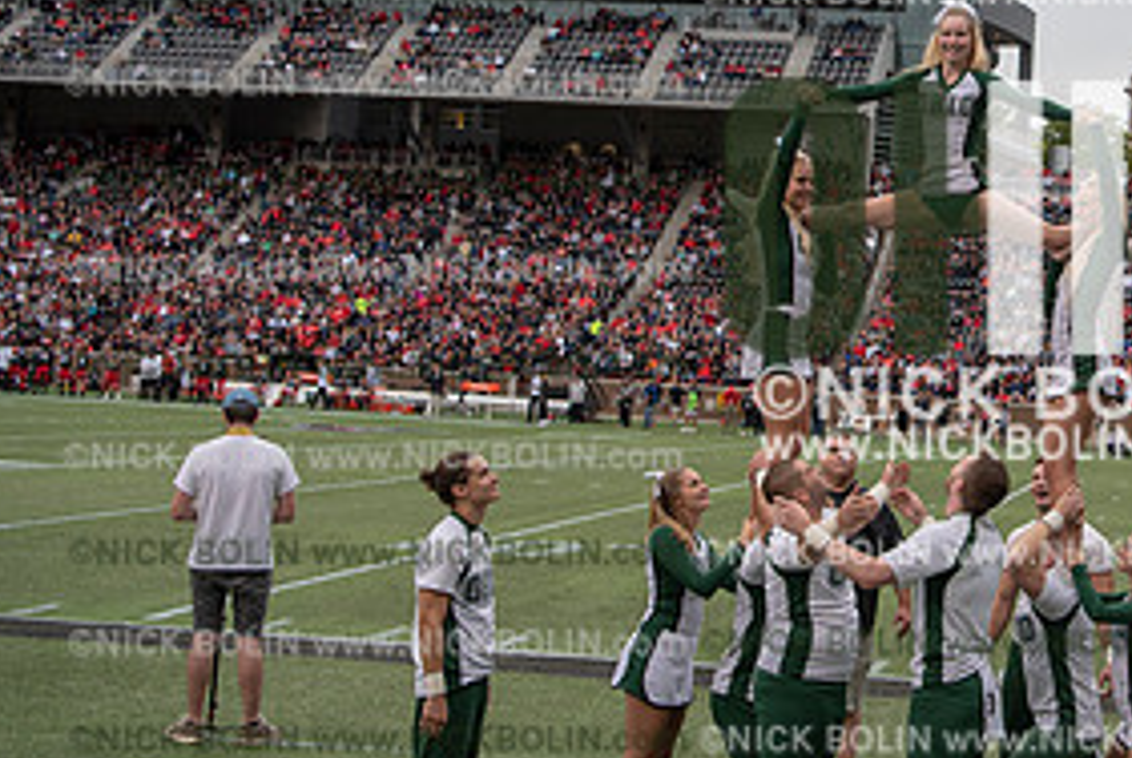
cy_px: 272
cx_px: 1007
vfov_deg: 20.6
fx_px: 2077
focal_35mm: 66
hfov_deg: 29.3
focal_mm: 32
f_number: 3.5
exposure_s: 1/1000
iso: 250
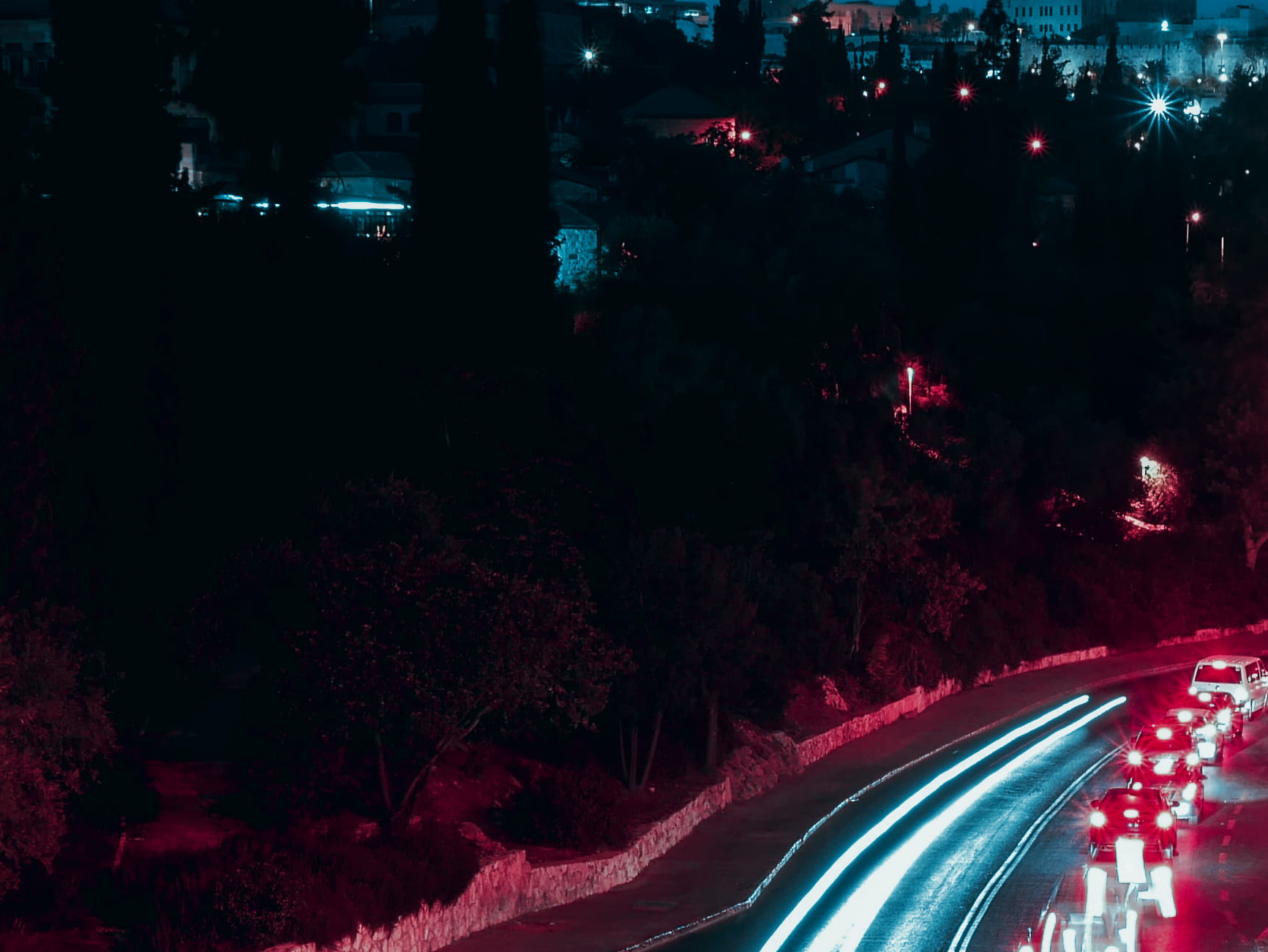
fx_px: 3884
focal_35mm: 106
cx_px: 1132
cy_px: 832
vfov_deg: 13.9
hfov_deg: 18.3
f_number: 10
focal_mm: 20
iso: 200
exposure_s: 6
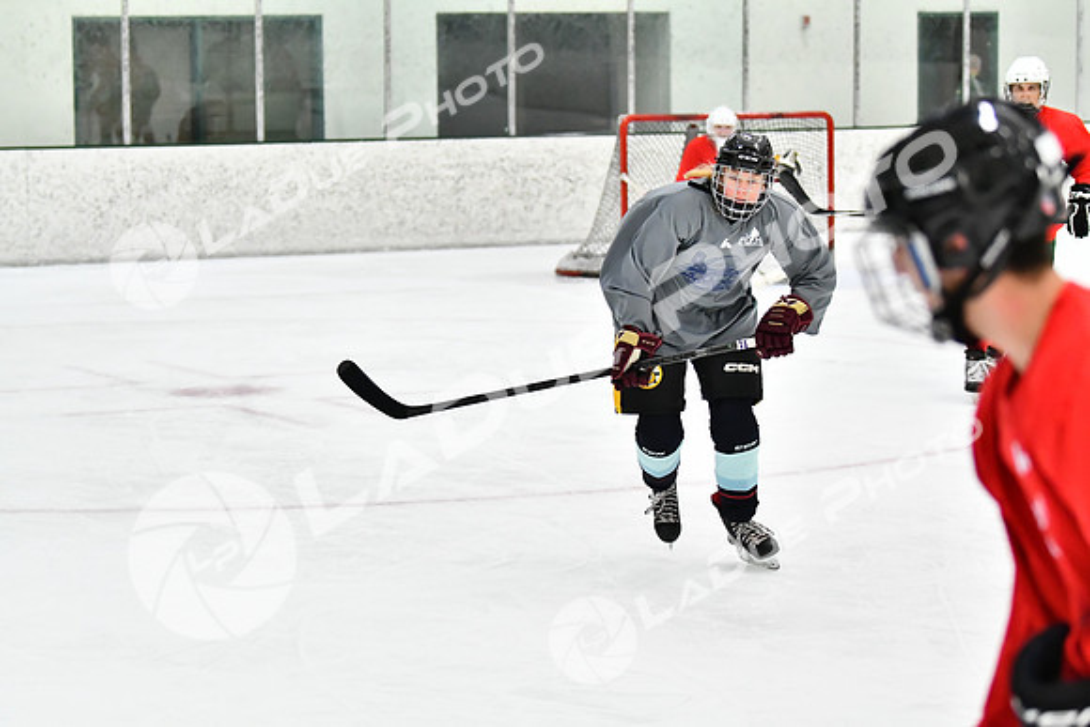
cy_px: 364
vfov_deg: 12.7
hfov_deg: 18.9
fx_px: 3271
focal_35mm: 108
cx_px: 545
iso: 5000
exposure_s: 1/1250
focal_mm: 72
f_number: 2.8
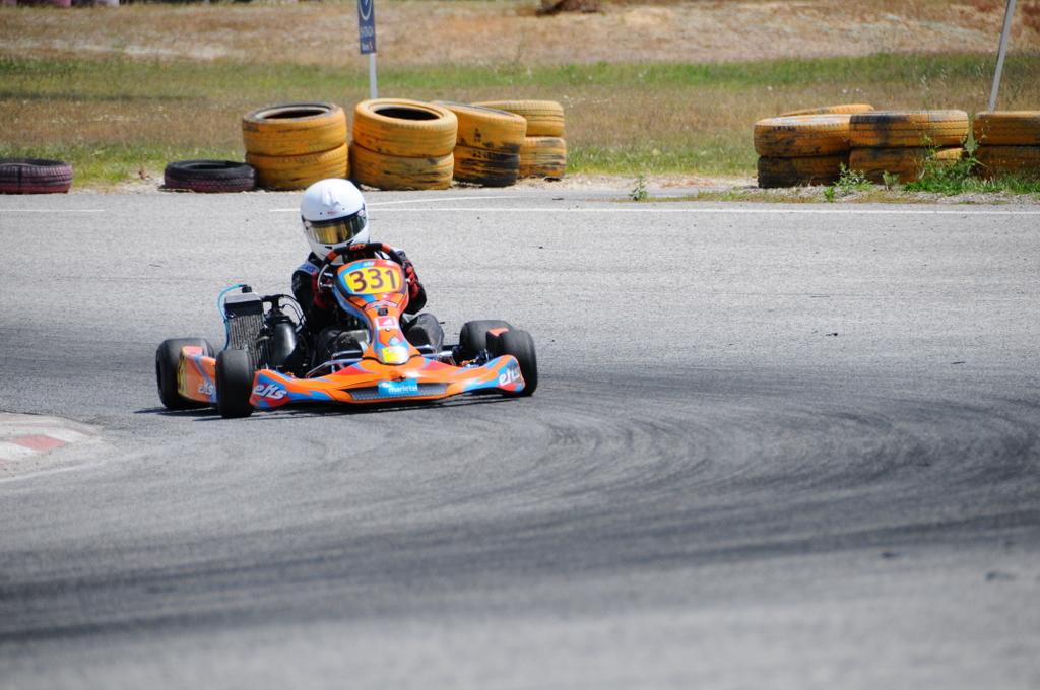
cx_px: 520
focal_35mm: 300
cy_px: 345
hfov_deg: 6.9
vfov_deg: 4.6
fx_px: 8656
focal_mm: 200
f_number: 5.6
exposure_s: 1/2000
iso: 400
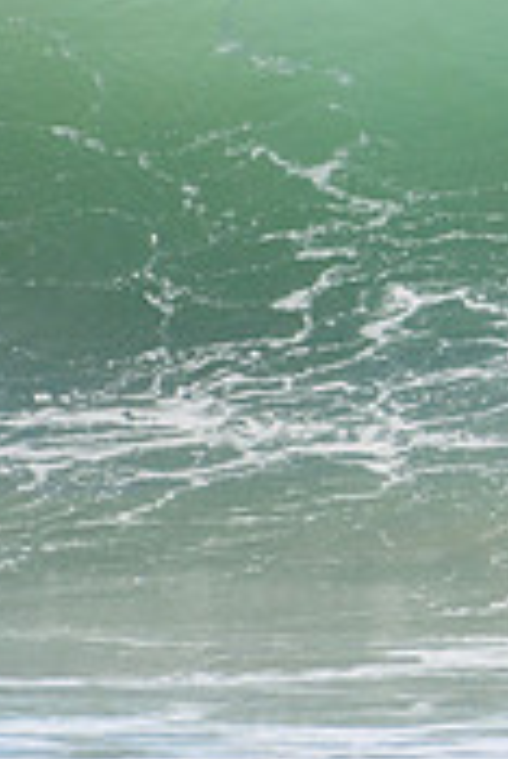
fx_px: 52386
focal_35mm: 2480
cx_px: 1085
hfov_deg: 0.6
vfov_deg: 0.8
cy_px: 24
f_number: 5.6
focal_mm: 500
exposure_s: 1/2000
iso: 320
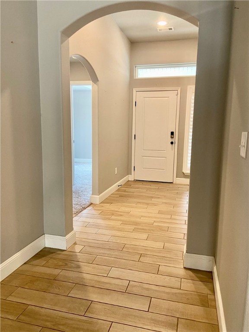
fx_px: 249
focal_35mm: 26
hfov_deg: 53.1
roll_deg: -1.0
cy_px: 166
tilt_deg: -8.7
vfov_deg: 67.3
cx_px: 124
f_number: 1.8
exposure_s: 1/60
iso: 160
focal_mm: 4.25
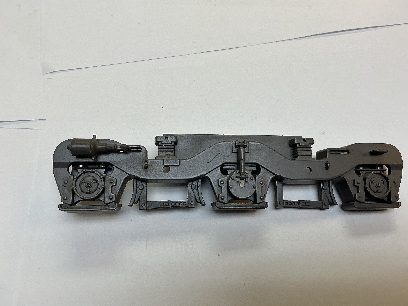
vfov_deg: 48.2
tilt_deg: -68.1
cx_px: 204
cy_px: 153
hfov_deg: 61.7
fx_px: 342
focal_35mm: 29
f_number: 1.8
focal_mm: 3
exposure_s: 1/120
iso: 32
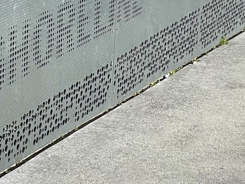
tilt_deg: -12.2
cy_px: 43
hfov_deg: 11.3
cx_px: 158
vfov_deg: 8.5
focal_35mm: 174
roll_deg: -1.4
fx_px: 1232
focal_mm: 6
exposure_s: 1/1065
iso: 25
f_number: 2
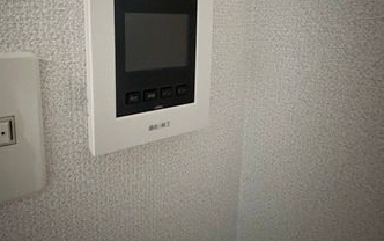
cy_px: 64
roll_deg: +0.1
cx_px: 153
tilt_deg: -9.6
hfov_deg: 71.7
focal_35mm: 25
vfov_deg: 47.7
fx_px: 262
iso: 1600
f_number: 2.2
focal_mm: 2.22
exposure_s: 1/39
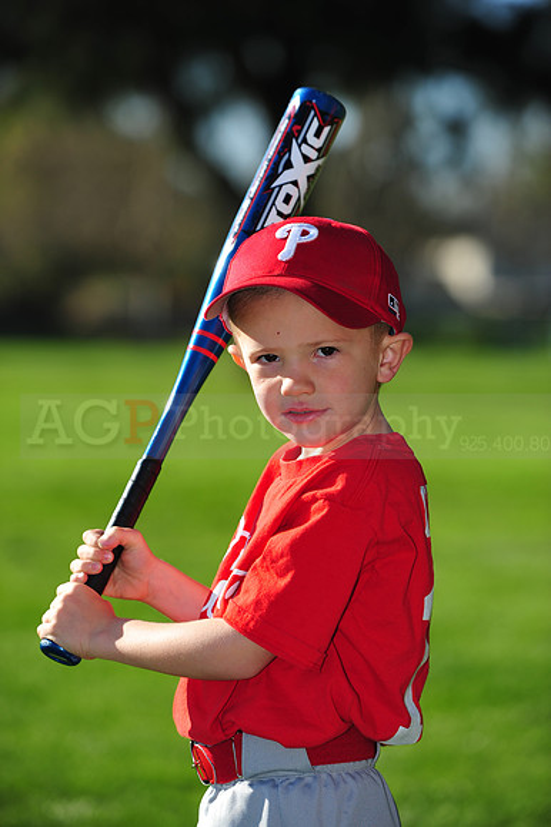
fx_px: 3792
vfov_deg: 12.5
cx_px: 276
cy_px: 414
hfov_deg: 8.3
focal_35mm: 165
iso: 200
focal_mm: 165
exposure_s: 1/1250
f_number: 4.5
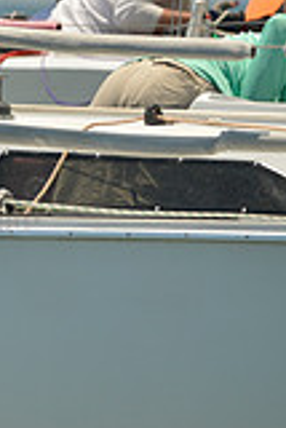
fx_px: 14244
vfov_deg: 1.7
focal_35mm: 1198
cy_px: 151
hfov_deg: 1.1
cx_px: -473
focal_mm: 330
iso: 200
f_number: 5
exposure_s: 1/1600
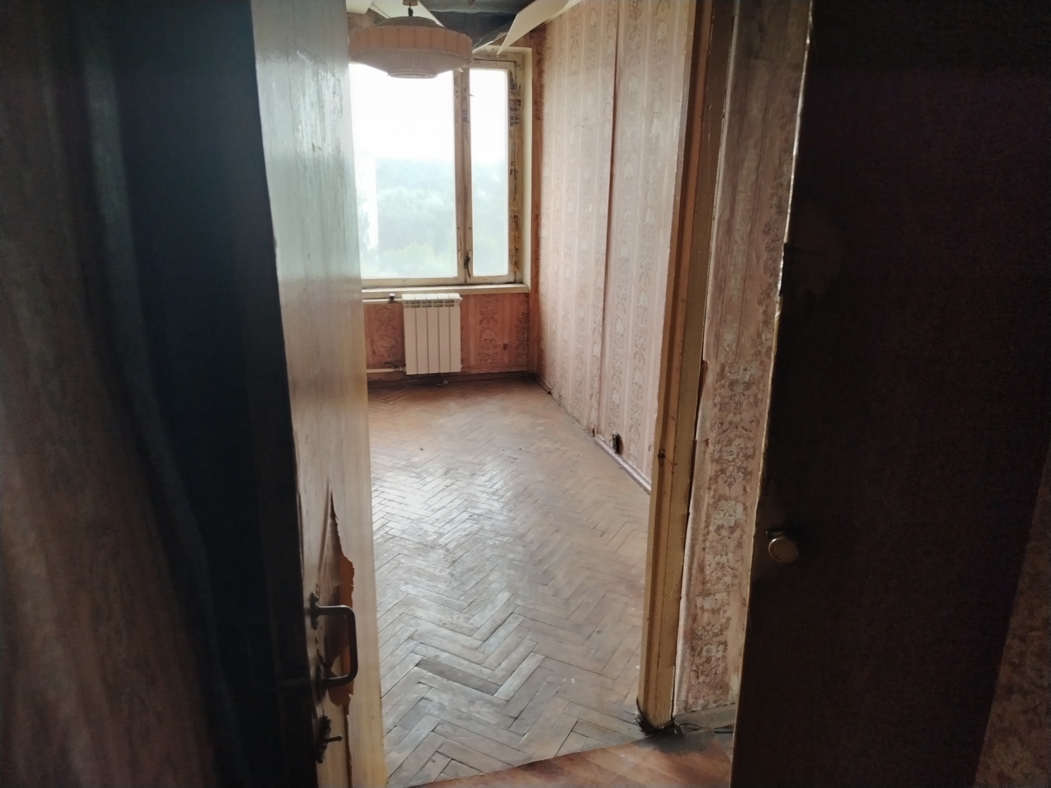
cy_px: 394
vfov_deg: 56.8
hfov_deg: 71.6
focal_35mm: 24
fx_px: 729
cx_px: 526
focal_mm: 5.25
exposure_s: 1/33.3
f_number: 1.75
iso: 713
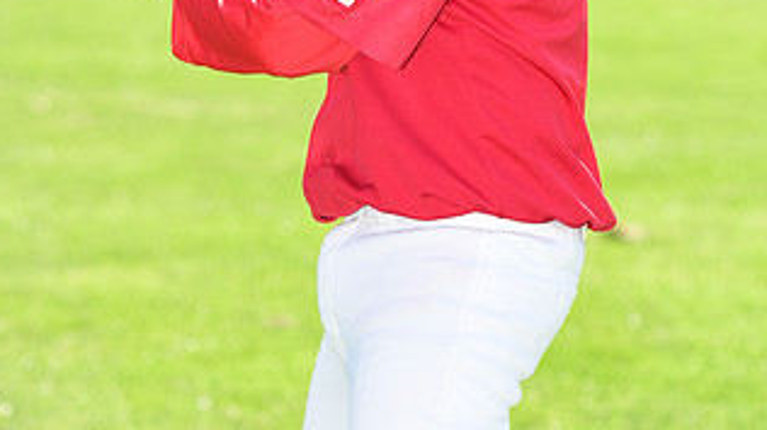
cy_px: -168
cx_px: 382
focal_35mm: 260
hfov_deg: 8.3
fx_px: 5282
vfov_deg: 4.6
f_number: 4.5
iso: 125
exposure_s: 1/320
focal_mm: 135
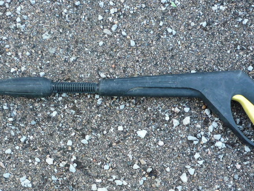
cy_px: 142
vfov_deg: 30.4
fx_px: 345
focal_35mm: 47
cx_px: 102
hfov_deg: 40.2
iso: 100
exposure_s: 1/30
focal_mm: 5.2
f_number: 3.3
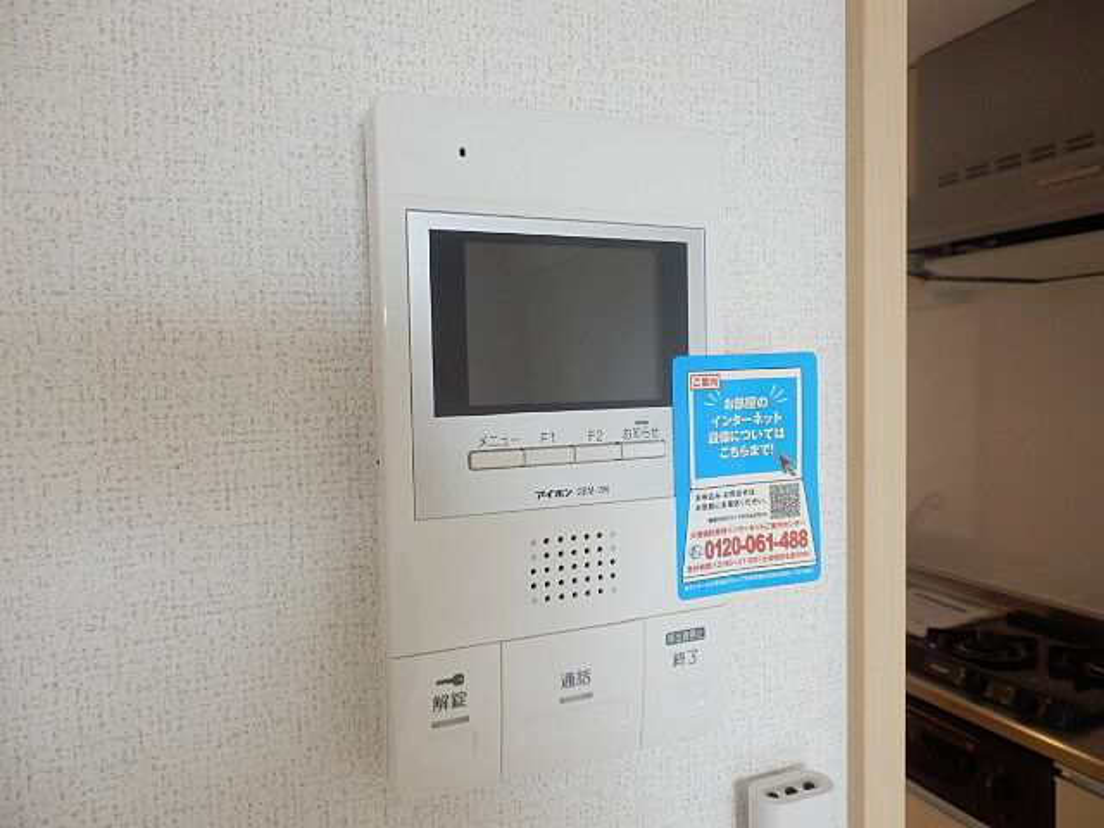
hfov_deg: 71.6
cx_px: 552
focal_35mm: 24
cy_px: 414
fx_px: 765
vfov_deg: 56.8
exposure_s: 1/30
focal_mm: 4.2
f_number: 3
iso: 160
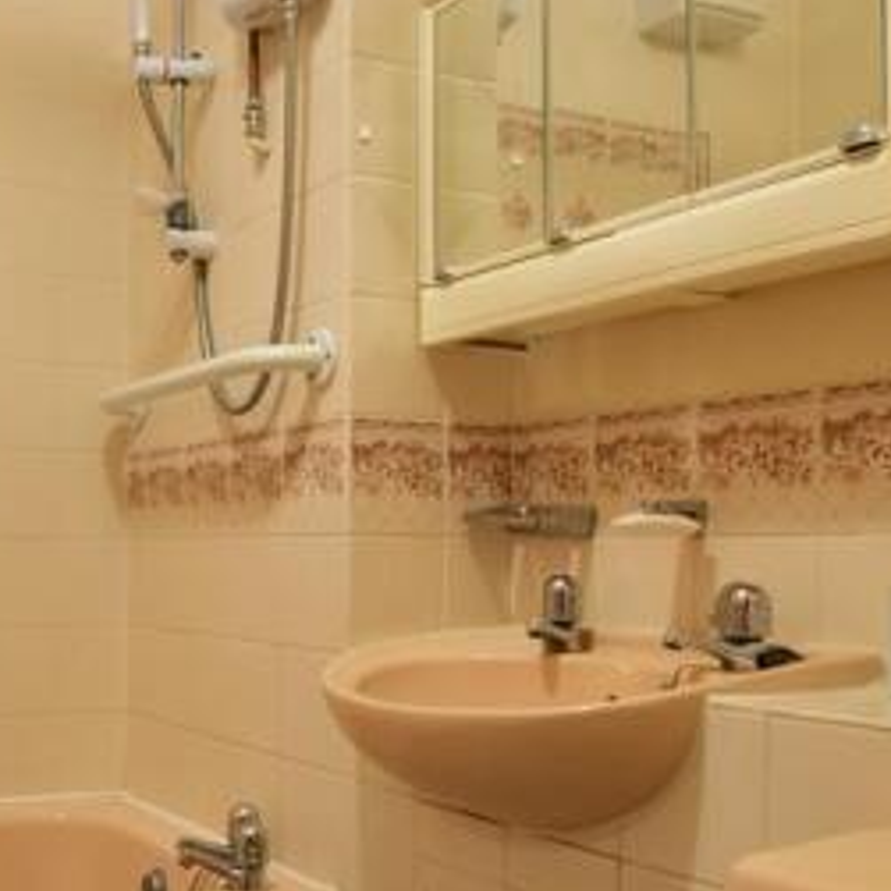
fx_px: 1165
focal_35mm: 40
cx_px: 99
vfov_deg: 41.7
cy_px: 538
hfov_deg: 39.1
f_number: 16
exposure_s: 1/2
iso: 500
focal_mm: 12
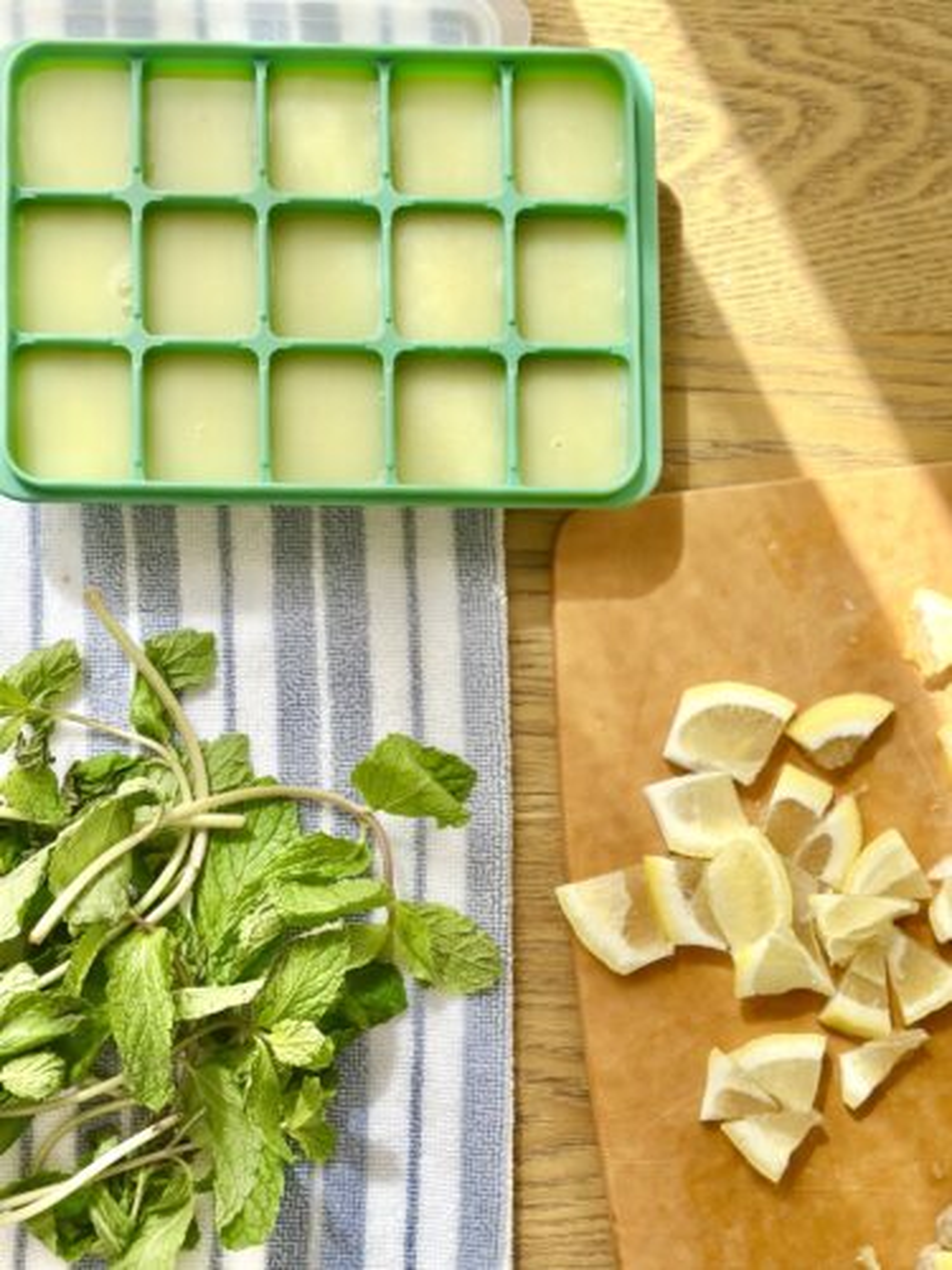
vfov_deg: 39.7
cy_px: 635
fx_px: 1760
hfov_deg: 30.3
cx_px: 476
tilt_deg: -84.0
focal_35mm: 48
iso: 80
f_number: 1.78
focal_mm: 6.86
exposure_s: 1/1357
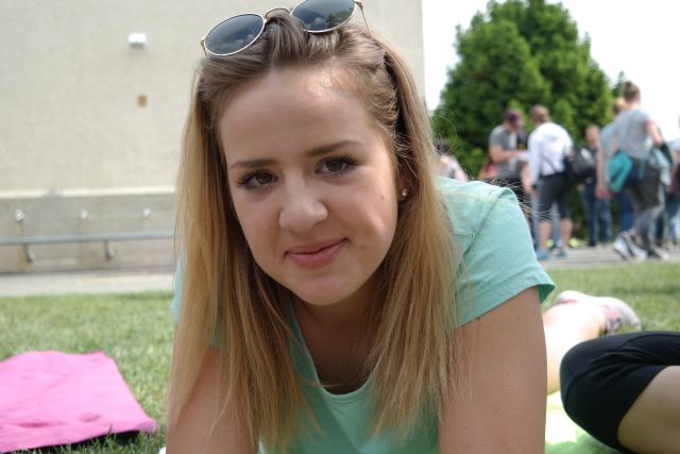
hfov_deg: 47.4
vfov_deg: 32.6
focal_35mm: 41
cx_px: 340
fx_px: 775
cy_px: 227
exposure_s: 1/250
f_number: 4
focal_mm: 27
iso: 100
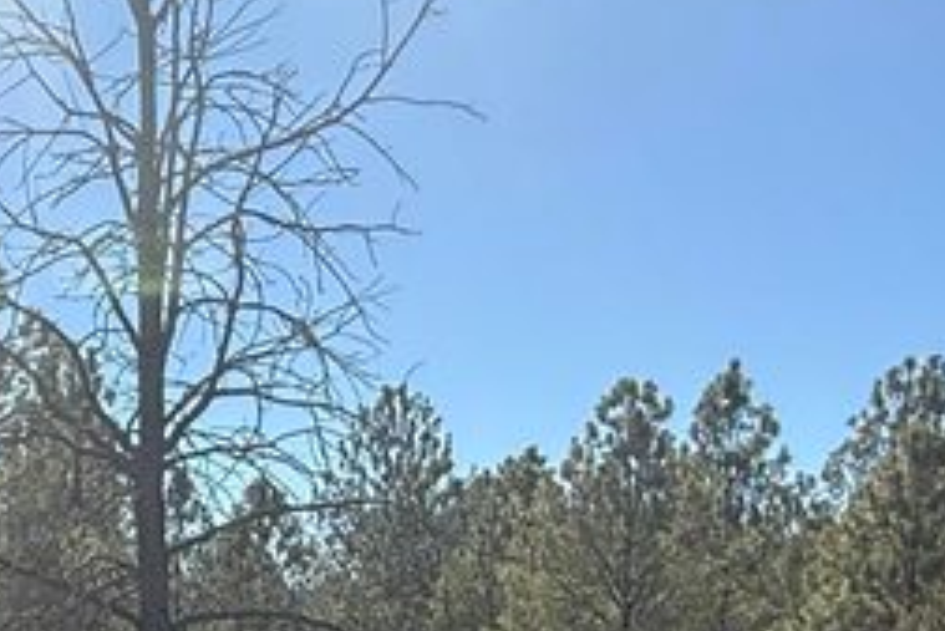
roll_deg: +0.7
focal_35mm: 69
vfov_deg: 17.6
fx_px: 1812
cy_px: 971
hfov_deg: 28.4
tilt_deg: -9.3
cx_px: 153
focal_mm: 2.22
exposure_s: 1/1339
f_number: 2.2
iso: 50
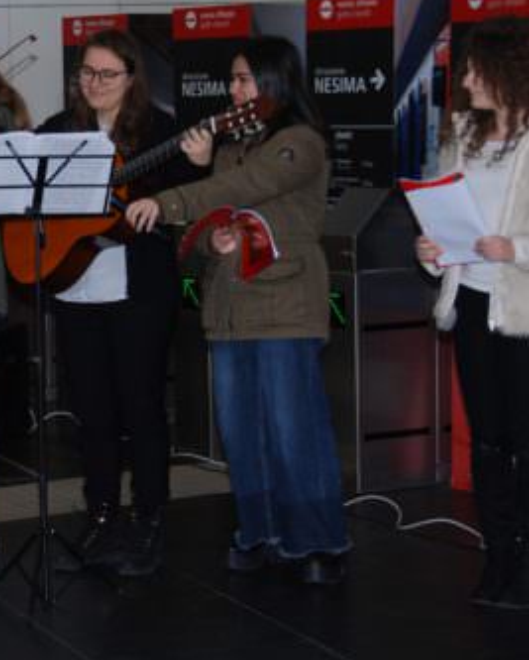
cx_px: 81
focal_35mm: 121
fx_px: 2365
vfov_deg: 15.9
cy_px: 286
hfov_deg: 12.7
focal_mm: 44
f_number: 4.5
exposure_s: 1/60
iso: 220
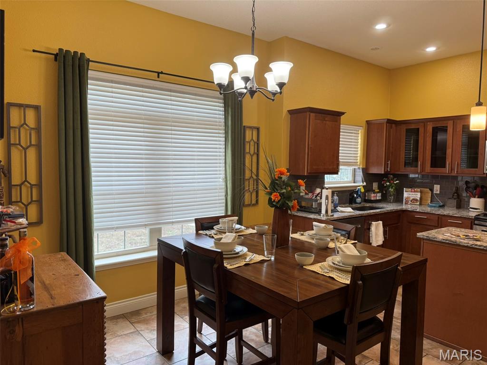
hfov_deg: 71.6
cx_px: 244
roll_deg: -0.8
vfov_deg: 56.8
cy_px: 182
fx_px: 338
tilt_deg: -3.4
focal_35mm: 24
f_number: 1.78
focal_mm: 6.76
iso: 160
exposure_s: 1/120
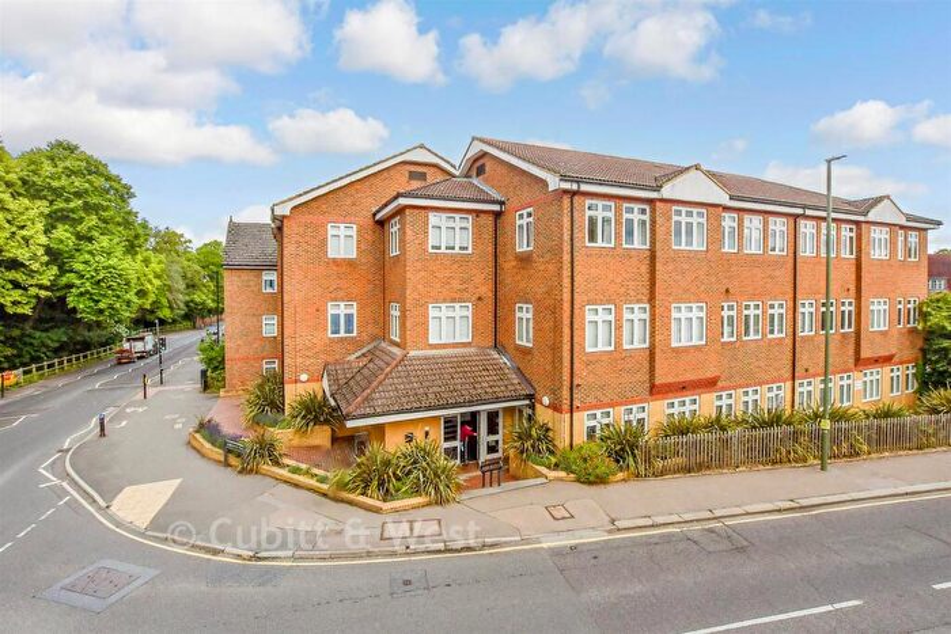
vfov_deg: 77.4
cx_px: 476
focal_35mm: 15
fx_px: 396
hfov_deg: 100.4
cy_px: 317
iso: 400
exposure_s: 1/1000
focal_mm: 10
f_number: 8
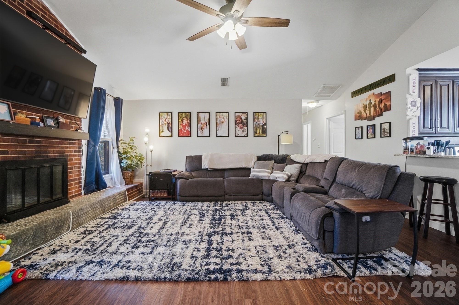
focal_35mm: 15
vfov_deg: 77.2
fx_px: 191
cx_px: 230
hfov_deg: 100.5
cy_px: 152
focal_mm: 10
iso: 100
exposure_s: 1/80
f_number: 4
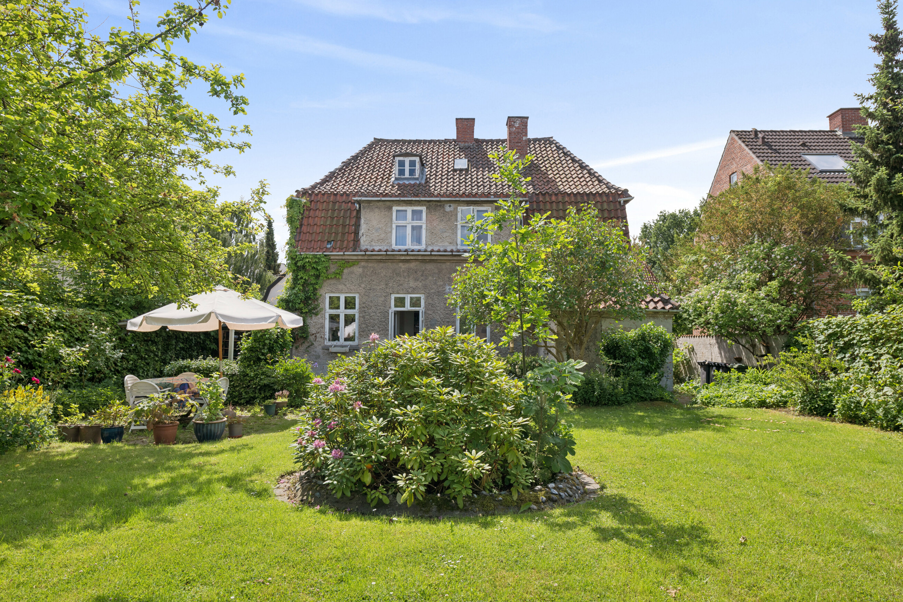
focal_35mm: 21
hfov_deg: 81.2
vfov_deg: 59.5
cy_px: 301
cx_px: 452
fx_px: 527
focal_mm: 21
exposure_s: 1/250
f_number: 9
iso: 160
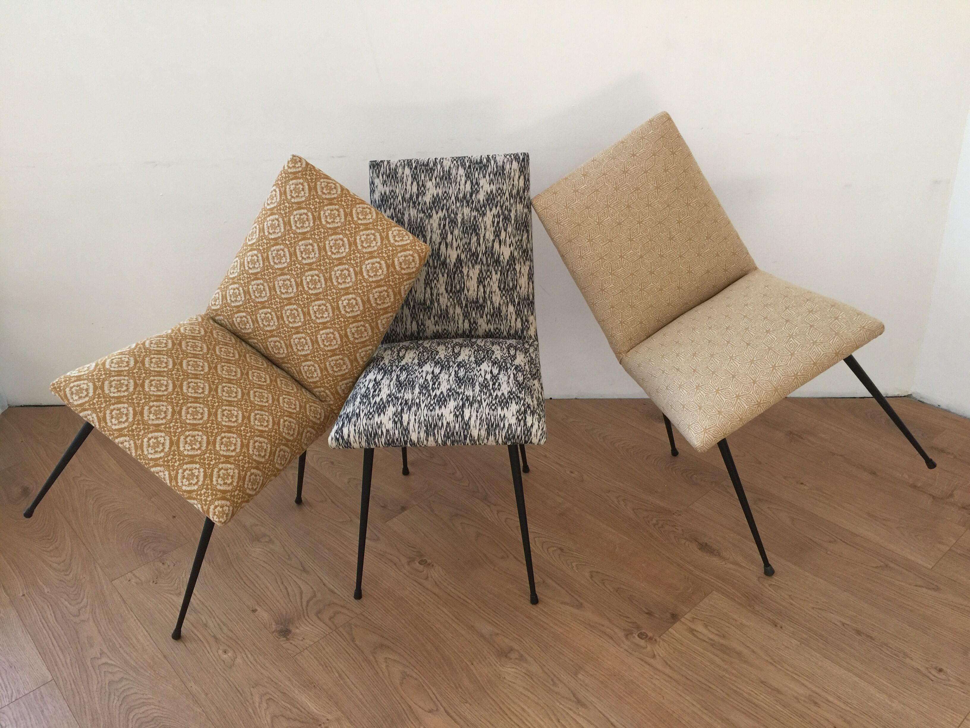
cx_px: 485
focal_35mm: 29
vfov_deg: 48.2
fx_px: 813
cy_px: 364
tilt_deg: -28.2
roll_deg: +5.1
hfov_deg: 61.7
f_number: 2.2
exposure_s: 1/17
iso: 50
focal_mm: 4.15
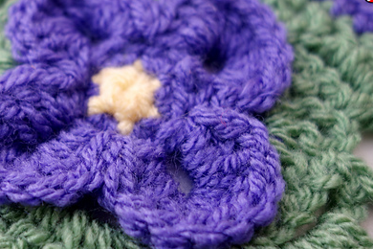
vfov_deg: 29.2
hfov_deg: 42.1
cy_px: 121
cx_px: 121
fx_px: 477
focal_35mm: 46
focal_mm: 10.4
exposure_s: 1/100
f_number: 2.2
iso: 125
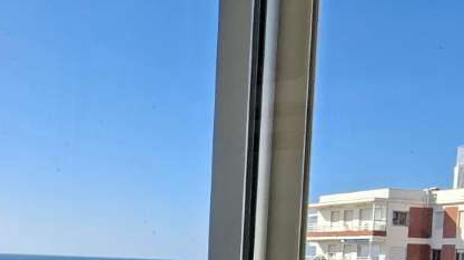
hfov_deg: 39.1
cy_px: 301
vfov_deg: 21.9
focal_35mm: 51
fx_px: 627
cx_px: 97
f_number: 2.2
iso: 40
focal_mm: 1.74
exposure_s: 1/1403
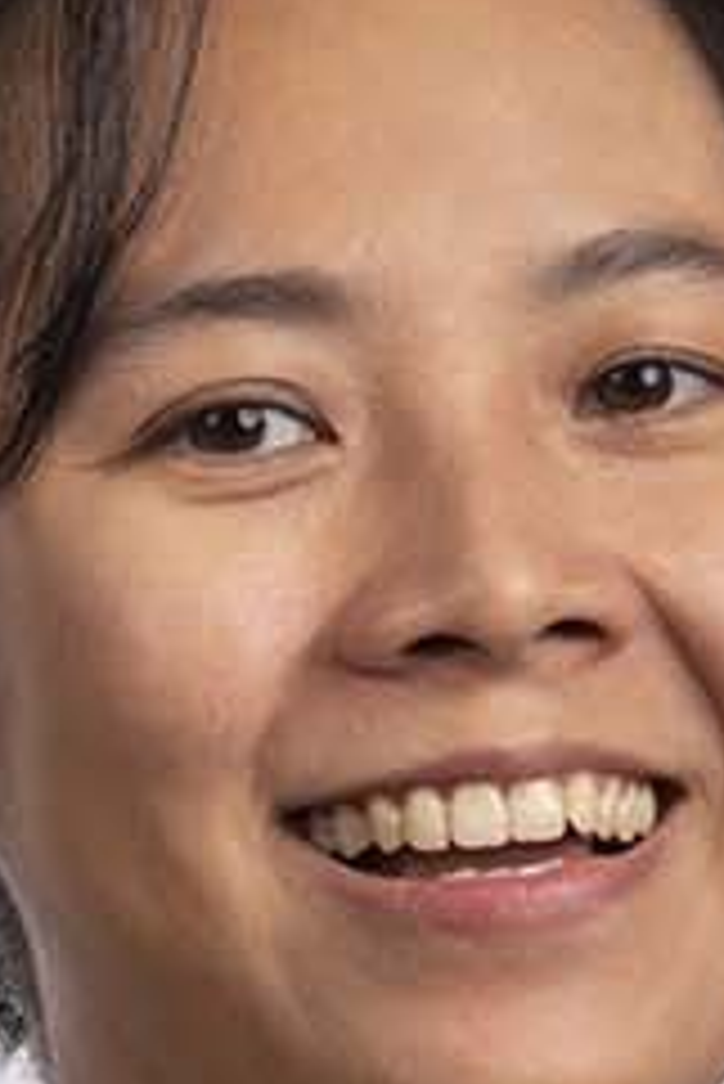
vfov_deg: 3.2
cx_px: 58
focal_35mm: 628
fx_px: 18916
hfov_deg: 2.2
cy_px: 2640
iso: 125
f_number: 10
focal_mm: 105
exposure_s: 1/250
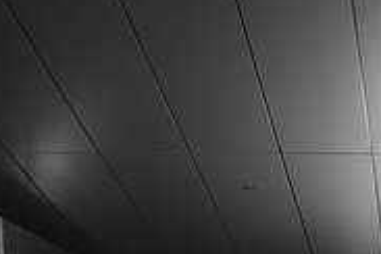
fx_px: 1196
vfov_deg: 11.9
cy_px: 276
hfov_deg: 17.4
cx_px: 439
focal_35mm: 113
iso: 64
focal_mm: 35
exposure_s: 1/250
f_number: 3.5
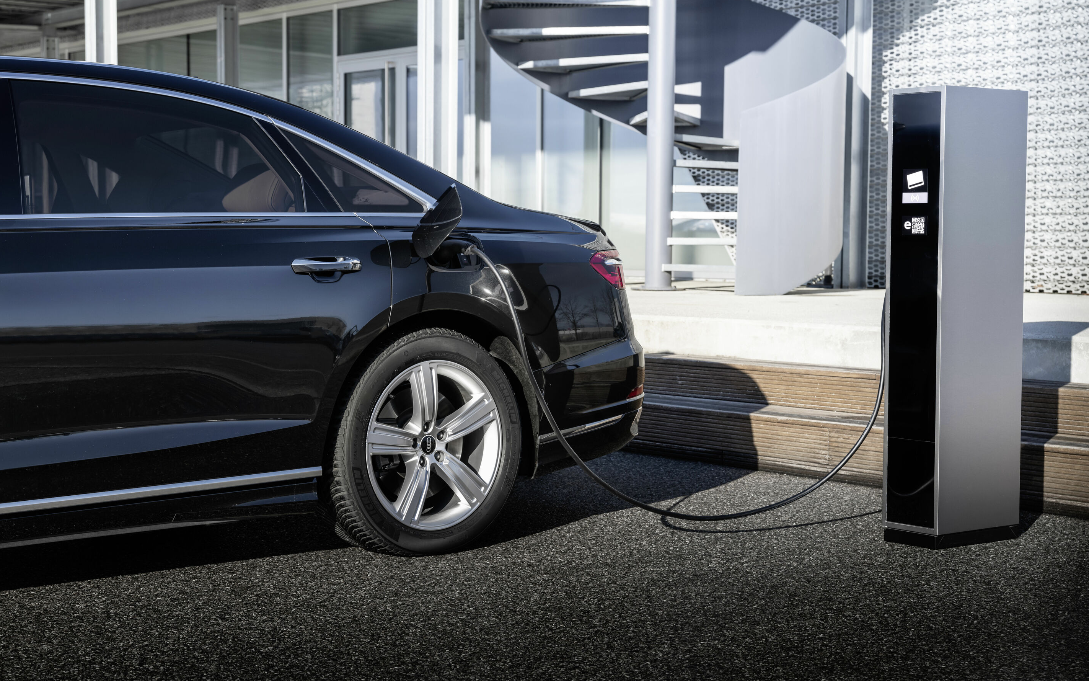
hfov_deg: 31.5
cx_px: 544
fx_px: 1929
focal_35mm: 65
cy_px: 335
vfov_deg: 20.0
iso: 200
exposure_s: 1/100
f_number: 7.1
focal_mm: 63
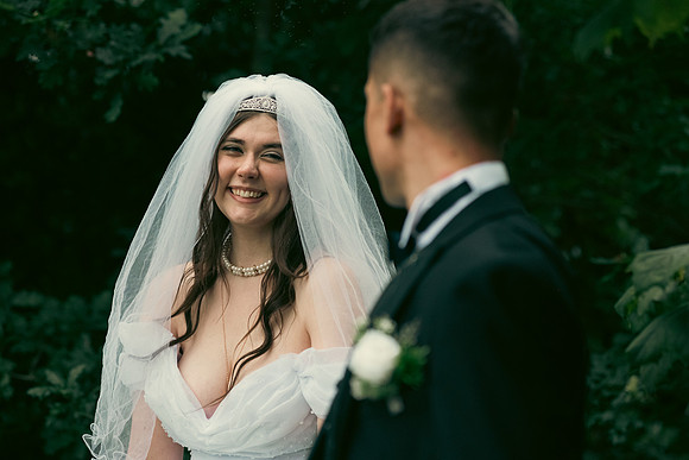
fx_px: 2297
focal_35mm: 120
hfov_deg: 17.1
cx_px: 344
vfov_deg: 11.4
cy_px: 230
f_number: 3.5
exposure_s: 1/160
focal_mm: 120
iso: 800
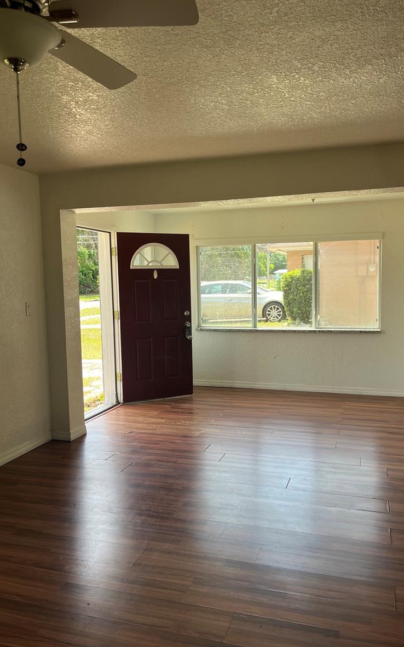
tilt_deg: -6.0
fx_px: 493
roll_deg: +0.7
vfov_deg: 66.5
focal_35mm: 28
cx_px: 227
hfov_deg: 44.4
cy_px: 326
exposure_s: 1/180
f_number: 1.6
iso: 40
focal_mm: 5.1
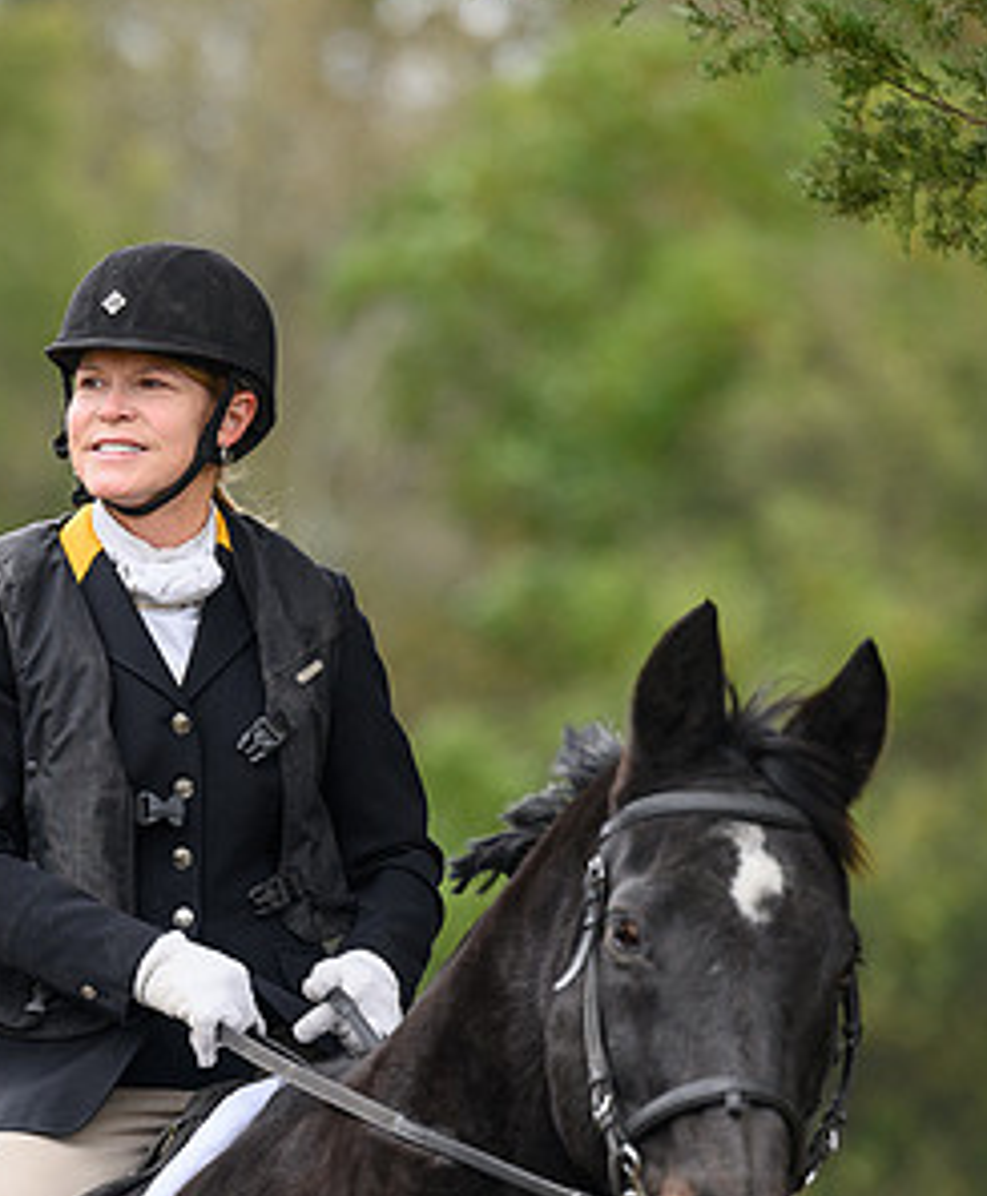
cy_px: 846
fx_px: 13586
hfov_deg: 4.2
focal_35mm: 379
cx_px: 233
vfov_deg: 5.0
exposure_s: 1/640
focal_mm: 180
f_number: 3.2
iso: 500
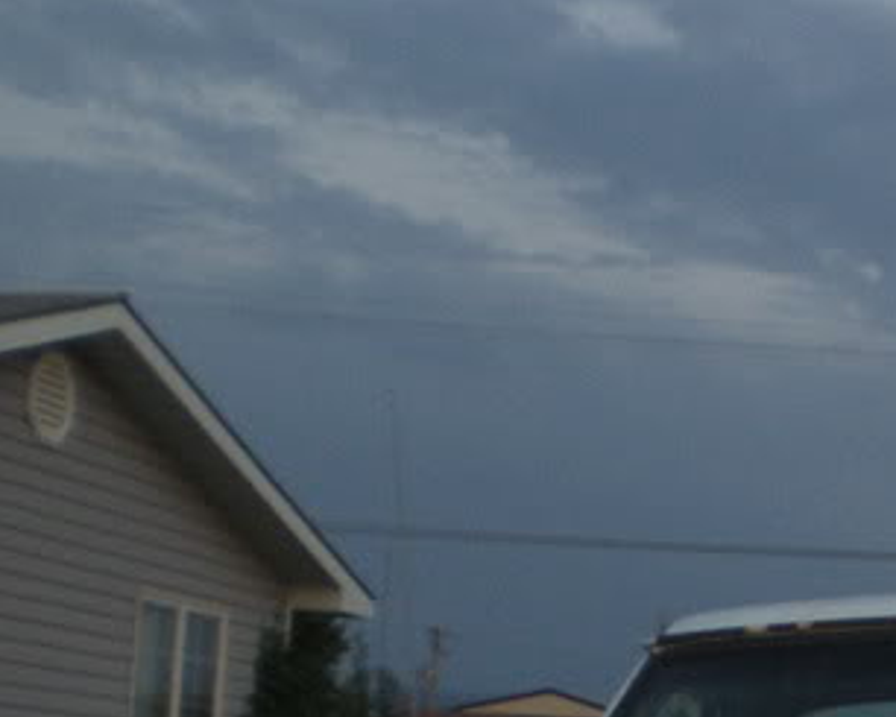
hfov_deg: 18.9
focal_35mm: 97
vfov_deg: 15.3
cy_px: 846
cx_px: 1025
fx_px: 2573
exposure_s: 1/60
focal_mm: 6.3
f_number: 3.1
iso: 200
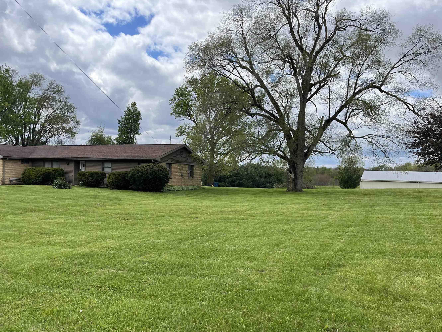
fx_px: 383
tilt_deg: -2.1
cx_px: 197
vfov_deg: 46.7
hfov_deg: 59.8
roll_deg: -1.8
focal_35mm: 30
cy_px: 187
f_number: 1.6
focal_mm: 5.1
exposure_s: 1/2571
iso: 50
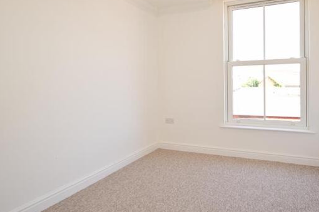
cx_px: 173
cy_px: 87
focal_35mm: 27
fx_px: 239
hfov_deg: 67.3
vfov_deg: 47.7
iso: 200
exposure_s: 1/80
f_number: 5
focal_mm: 14
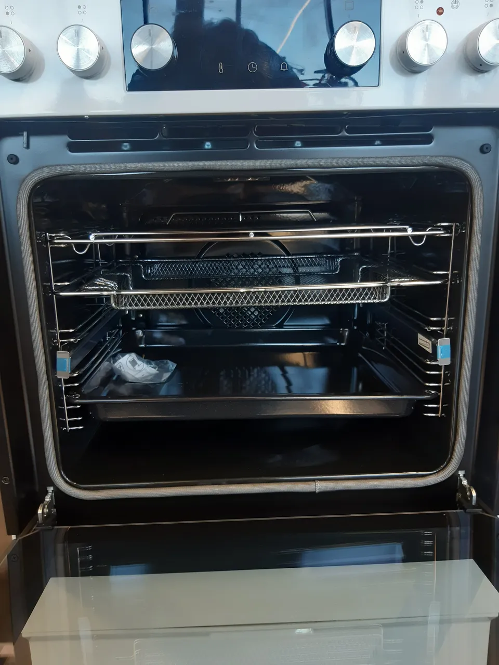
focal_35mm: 26
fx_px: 500
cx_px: 250
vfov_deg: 67.3
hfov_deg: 53.1
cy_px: 332
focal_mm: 3.92
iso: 64
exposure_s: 1/50
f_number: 1.7
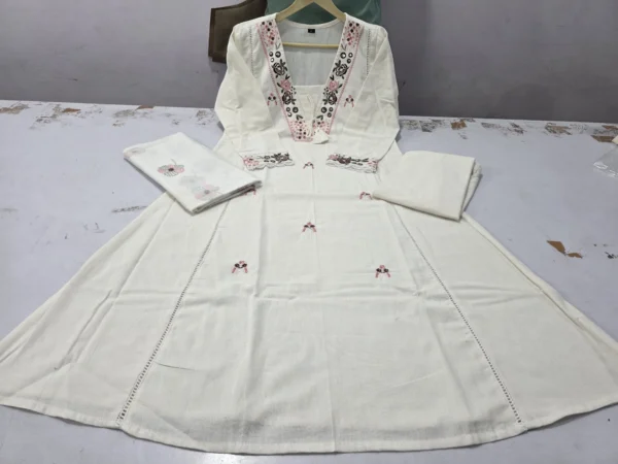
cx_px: 309
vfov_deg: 58.9
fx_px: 411
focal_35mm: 23
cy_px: 232
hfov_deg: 73.9
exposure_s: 1/100
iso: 80
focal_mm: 6.3
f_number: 1.7
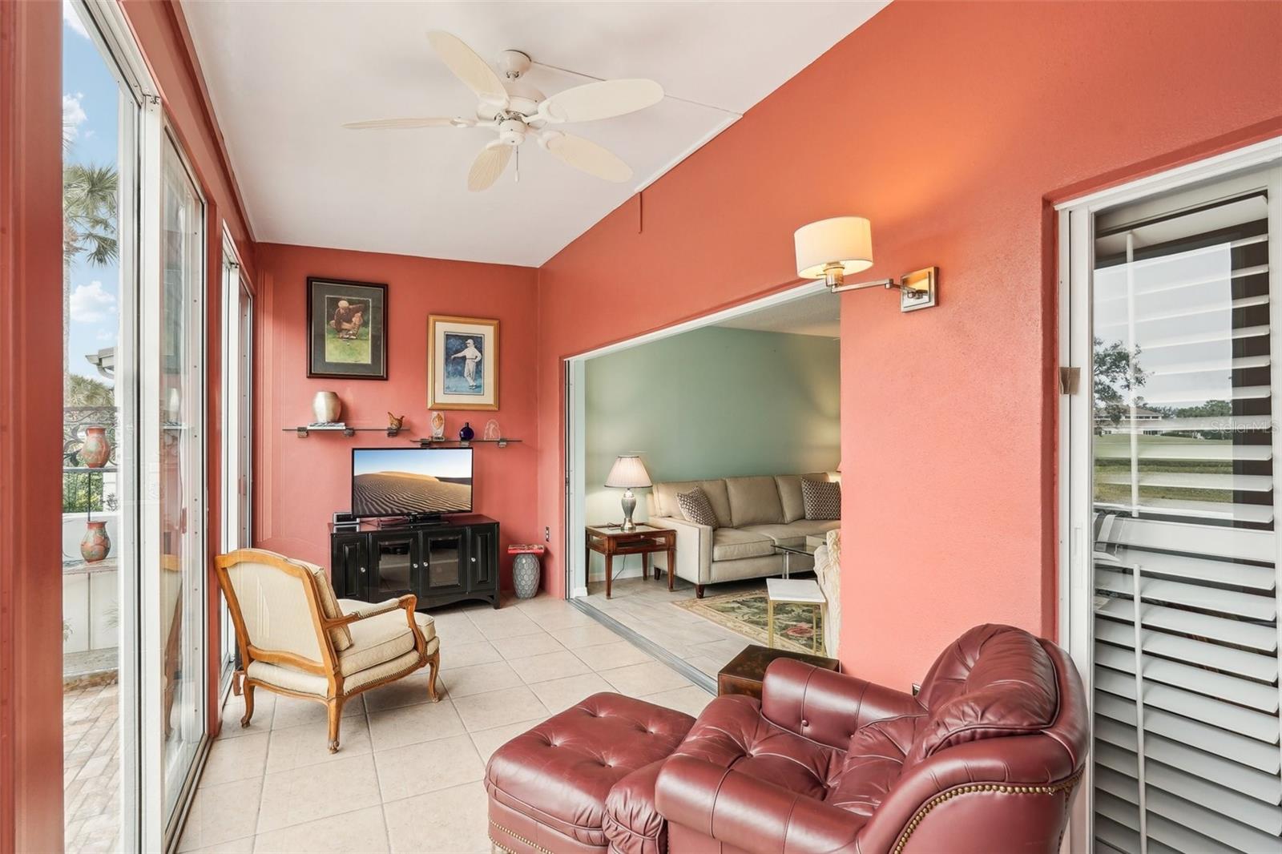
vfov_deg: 73.7
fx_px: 570
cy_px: 427
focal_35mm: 16
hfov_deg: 96.7
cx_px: 641
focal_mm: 16
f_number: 8
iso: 400
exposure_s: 1/40
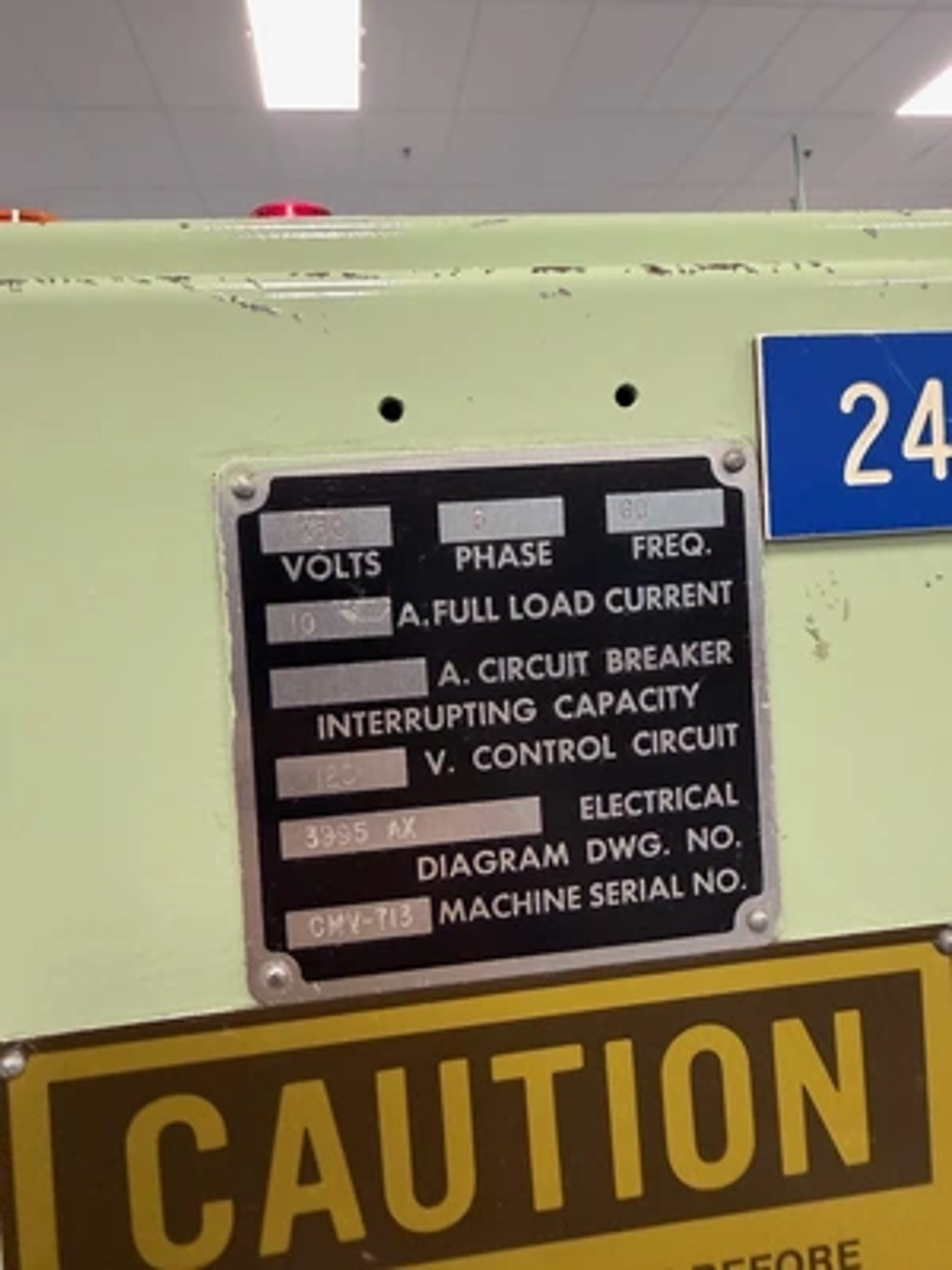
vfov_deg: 71.6
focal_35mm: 24
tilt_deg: +0.0
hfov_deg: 56.8
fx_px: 880
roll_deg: +3.3
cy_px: 635
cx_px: 476
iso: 400
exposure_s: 1/60
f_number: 2.2
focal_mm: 2.22
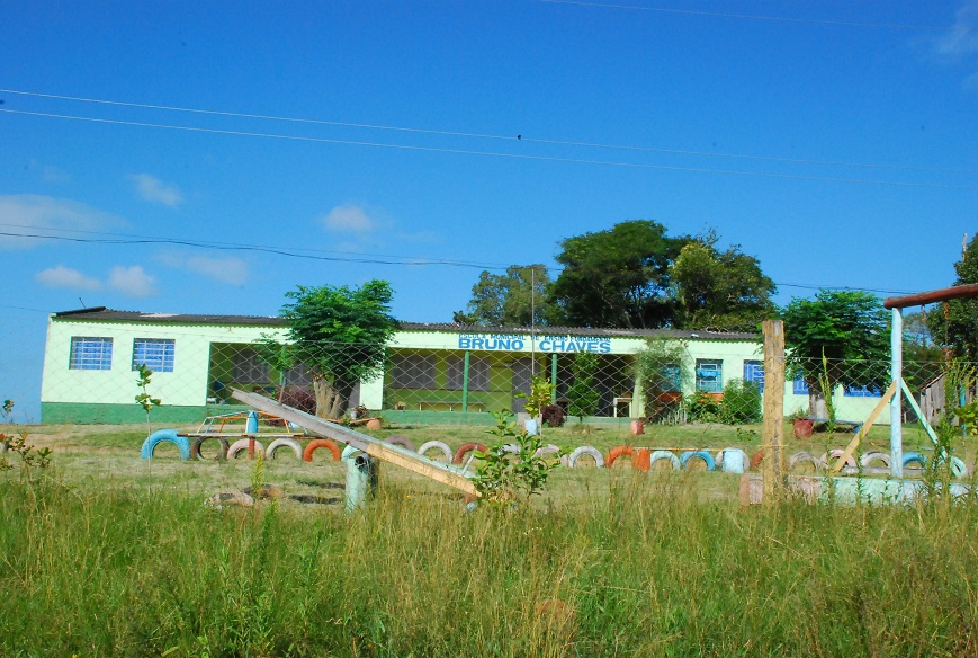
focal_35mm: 36
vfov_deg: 37.1
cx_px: 489
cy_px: 329
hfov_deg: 53.0
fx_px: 980
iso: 1000
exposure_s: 1/250
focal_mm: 24
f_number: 25
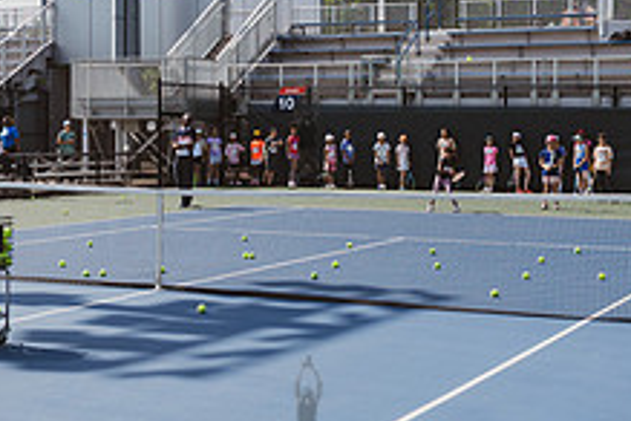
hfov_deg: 26.0
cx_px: 305
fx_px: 1367
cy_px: 125
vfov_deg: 17.4
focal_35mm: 78
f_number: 4.5
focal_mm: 29
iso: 200
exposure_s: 1/1000
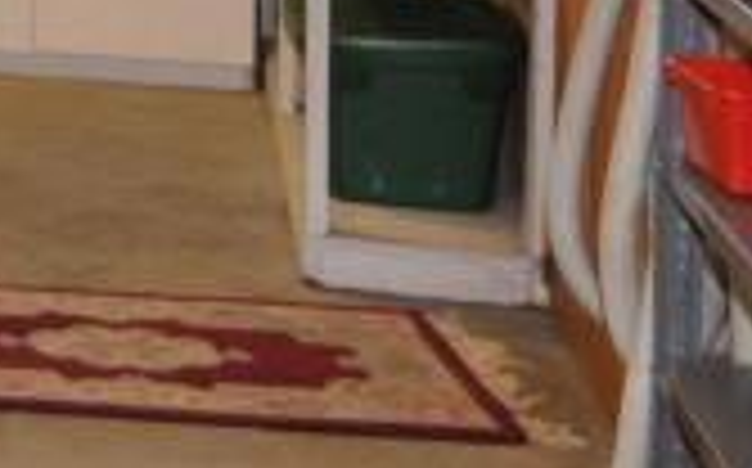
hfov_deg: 16.3
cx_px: -741
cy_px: -216
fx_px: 2027
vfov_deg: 12.6
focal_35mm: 99
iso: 800
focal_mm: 12
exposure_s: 1/60
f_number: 4
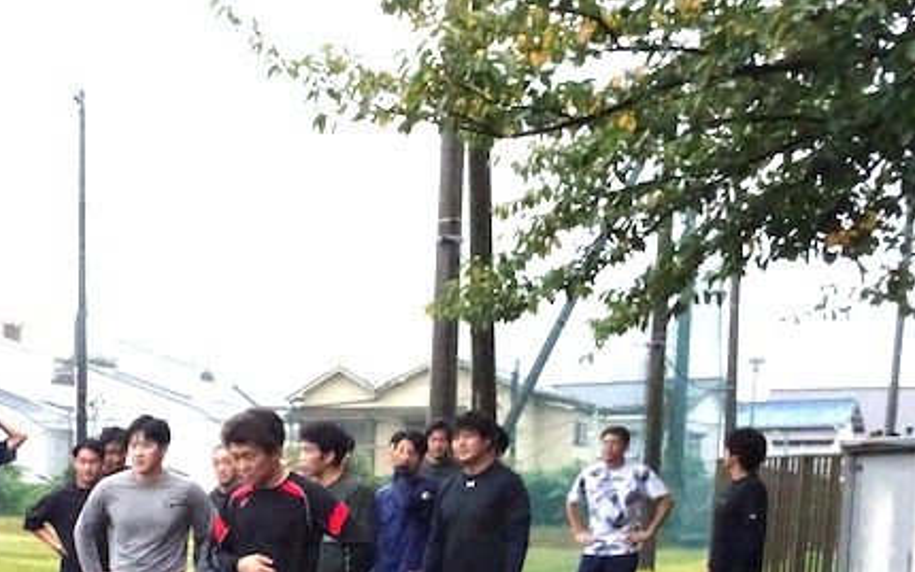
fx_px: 1397
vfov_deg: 21.8
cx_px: 37
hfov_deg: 33.7
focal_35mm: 56
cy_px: 651
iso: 1600
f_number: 3.5
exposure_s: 1/250
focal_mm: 4.1
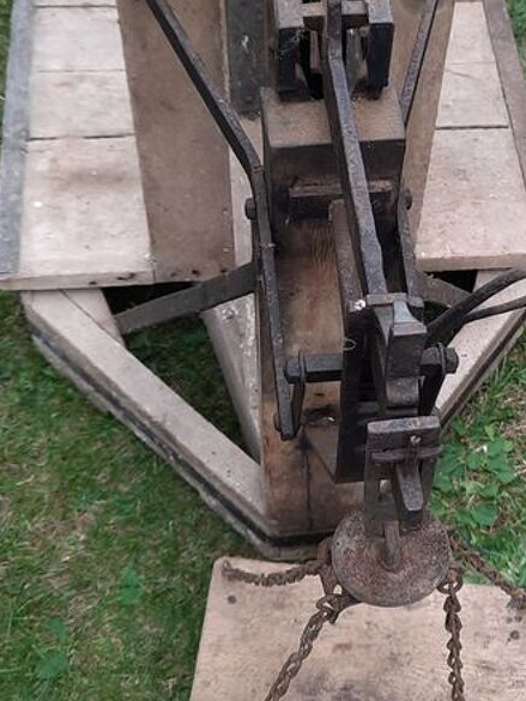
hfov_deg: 25.5
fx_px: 1154
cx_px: 361
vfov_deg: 33.7
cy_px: 283
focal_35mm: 57
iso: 32
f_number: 2
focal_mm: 4.6
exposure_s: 1/103
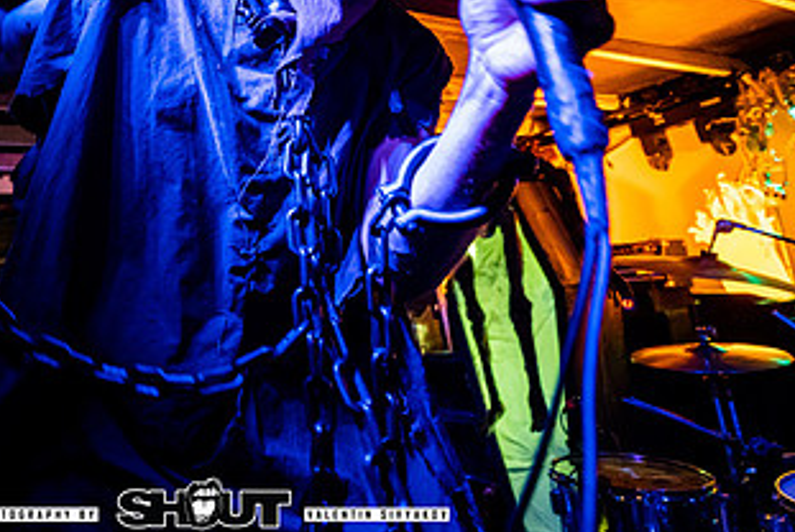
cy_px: 101
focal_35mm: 27
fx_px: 597
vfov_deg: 45.4
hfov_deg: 63.8
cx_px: 210
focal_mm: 14
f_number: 2.8
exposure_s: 1/200
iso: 3200
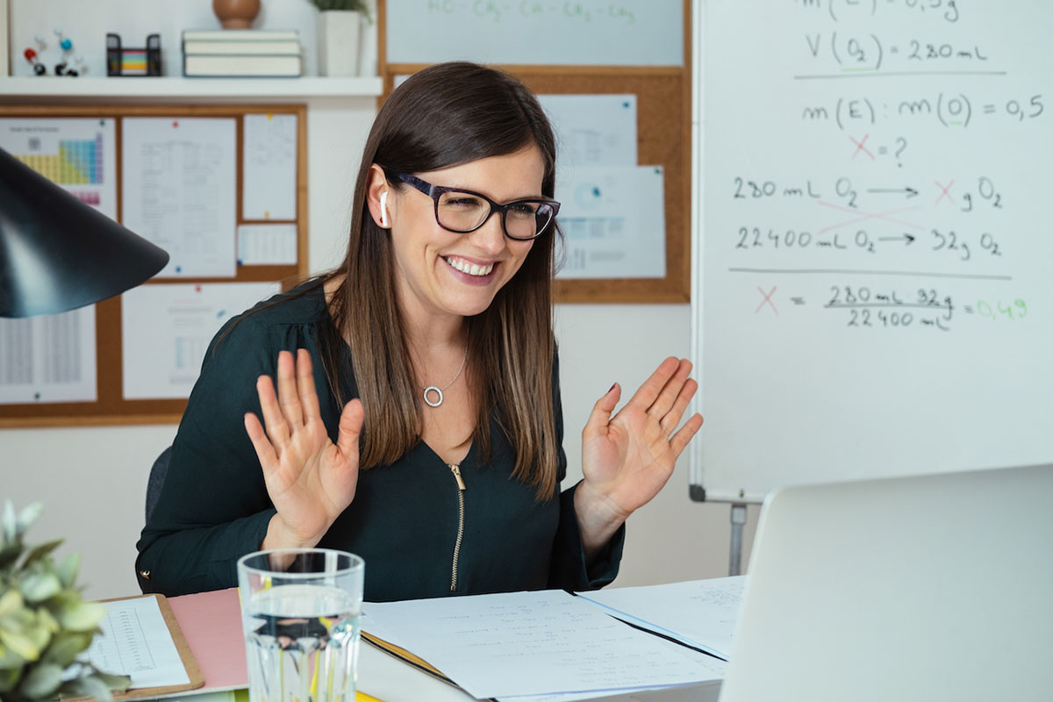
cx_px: 526
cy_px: 351
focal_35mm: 53
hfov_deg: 37.5
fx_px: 1550
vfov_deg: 25.5
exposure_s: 1/160
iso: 320
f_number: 3.2
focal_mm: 35
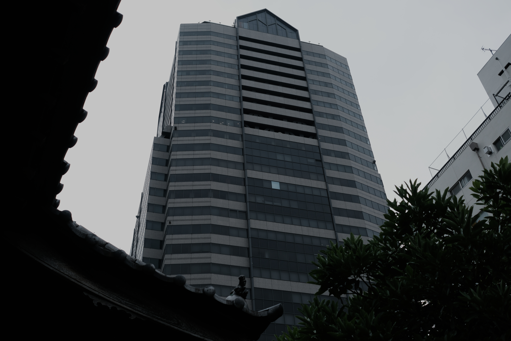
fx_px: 582
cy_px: 170
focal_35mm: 41
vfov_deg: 32.6
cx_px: 256
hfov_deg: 47.4
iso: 125
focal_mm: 27
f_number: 4.5
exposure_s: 1/250
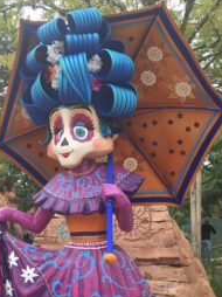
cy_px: 257
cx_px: 99
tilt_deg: -2.9
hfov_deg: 27.5
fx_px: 454
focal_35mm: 53
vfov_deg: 34.5
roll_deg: +0.2
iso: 25
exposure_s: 1/197
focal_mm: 4.15
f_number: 2.2
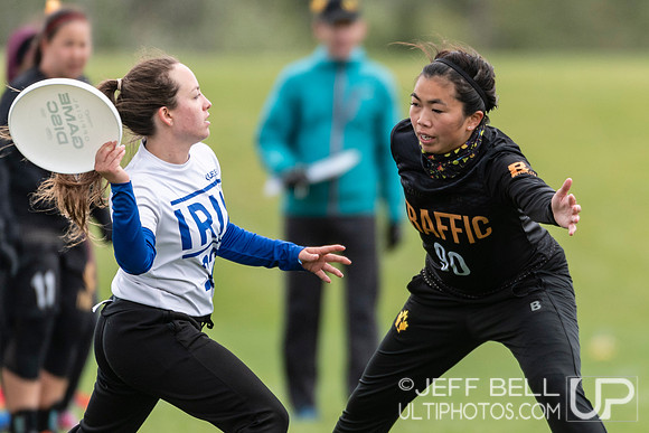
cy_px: 259
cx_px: 482
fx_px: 17505
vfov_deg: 1.4
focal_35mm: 971
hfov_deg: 2.1
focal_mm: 400
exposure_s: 1/1250
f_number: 4
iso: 320
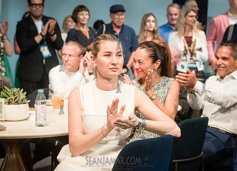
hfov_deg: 22.7
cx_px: 104
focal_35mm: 88
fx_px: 591
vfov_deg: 16.4
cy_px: 82
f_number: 4.5
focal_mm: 80
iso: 6400
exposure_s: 1/250
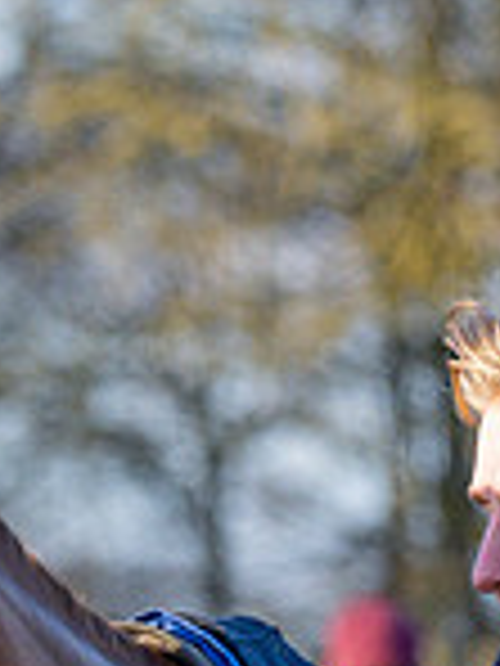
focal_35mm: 802
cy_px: 795
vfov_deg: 2.5
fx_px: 15446
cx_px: -84
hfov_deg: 1.9
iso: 400
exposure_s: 1/1000
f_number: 4
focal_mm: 113
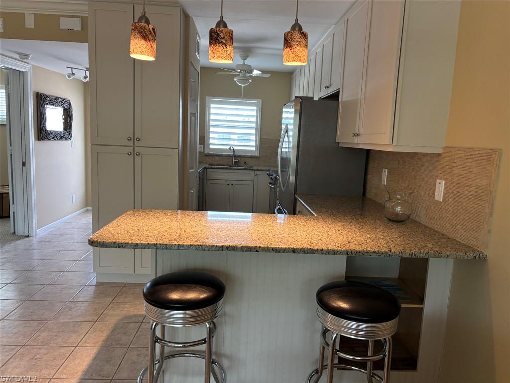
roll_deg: -2.9
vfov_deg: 53.1
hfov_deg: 67.3
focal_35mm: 26
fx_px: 383
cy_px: 192
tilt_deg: -9.5
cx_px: 255
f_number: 1.6
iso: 100
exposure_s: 1/60
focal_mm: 5.96
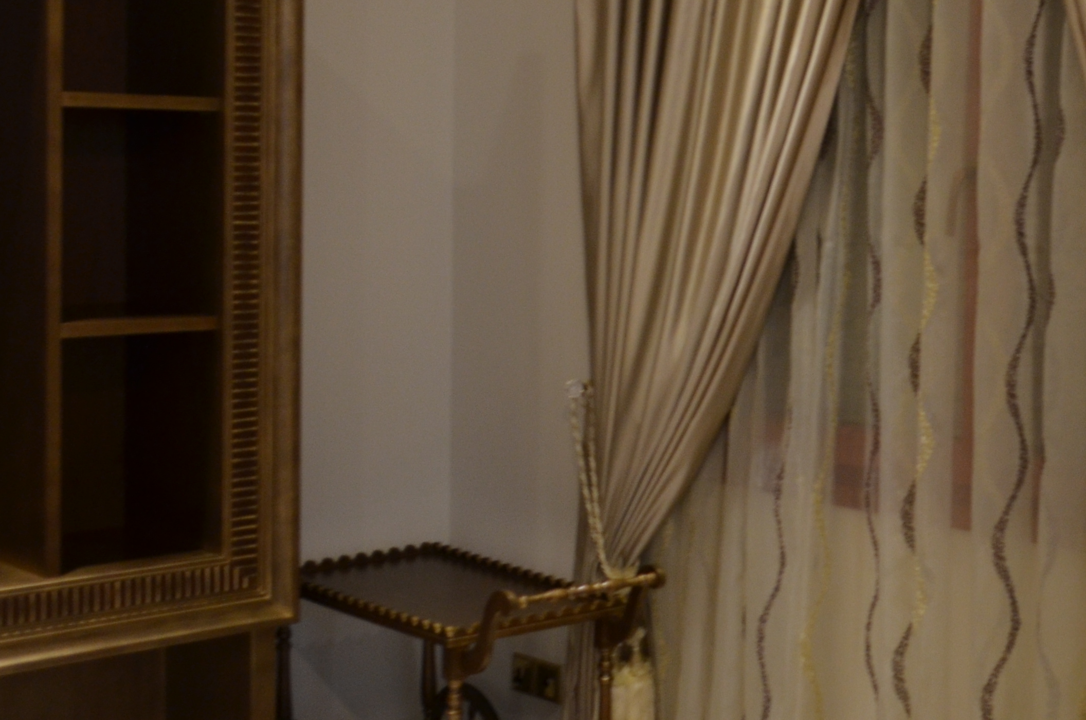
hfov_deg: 30.4
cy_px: 188
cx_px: 994
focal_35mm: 63
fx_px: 1897
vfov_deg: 21.3
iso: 500
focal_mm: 18
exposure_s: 1/15
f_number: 3.5
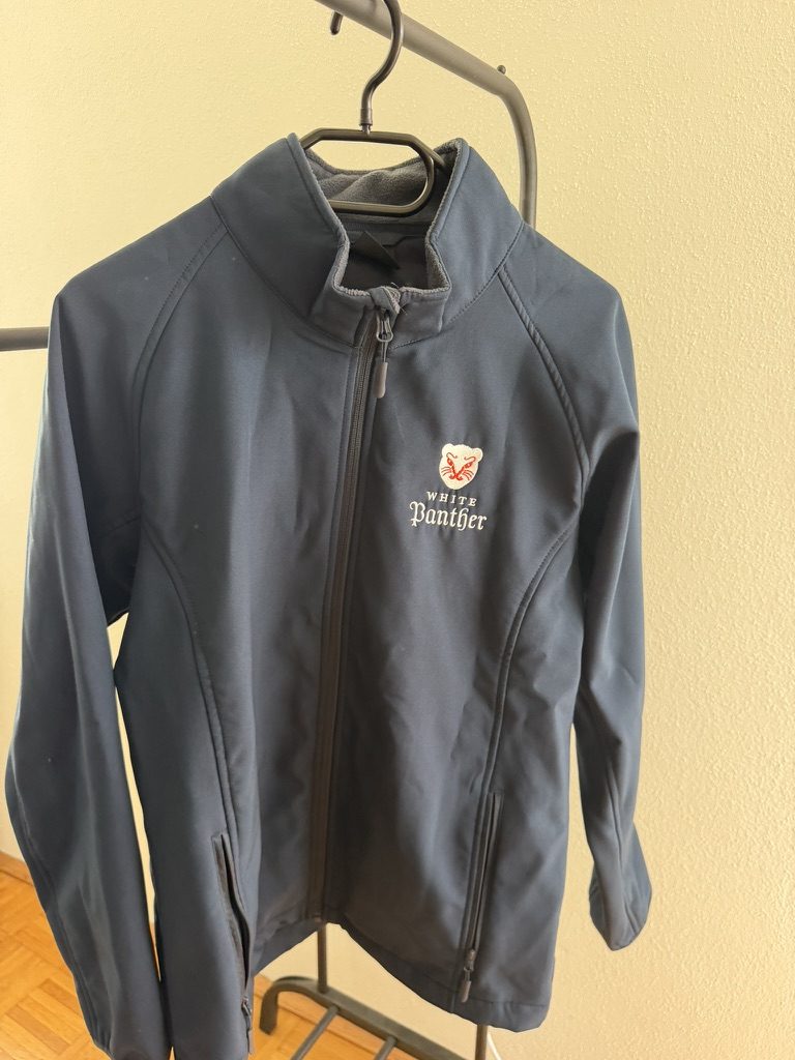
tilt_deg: -18.1
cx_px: 398
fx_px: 735
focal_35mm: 24
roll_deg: -0.1
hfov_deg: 56.8
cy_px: 530
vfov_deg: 71.6
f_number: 1.78
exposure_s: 1/71
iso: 200
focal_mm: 6.76
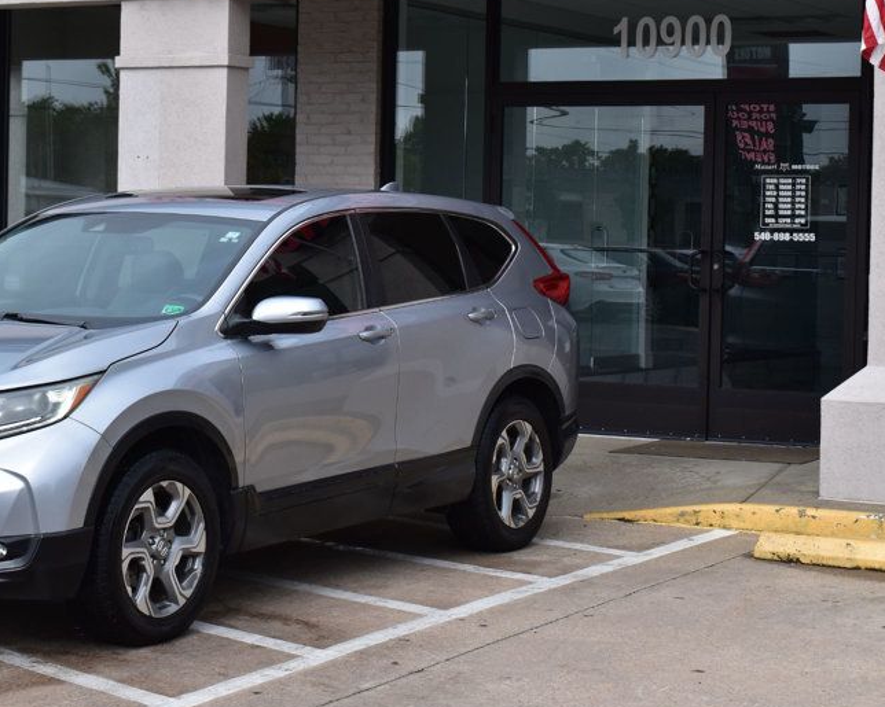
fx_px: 2226
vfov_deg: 18.0
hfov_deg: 22.5
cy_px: 272
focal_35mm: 85
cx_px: 393
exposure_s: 1/250
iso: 400
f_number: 10
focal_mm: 38
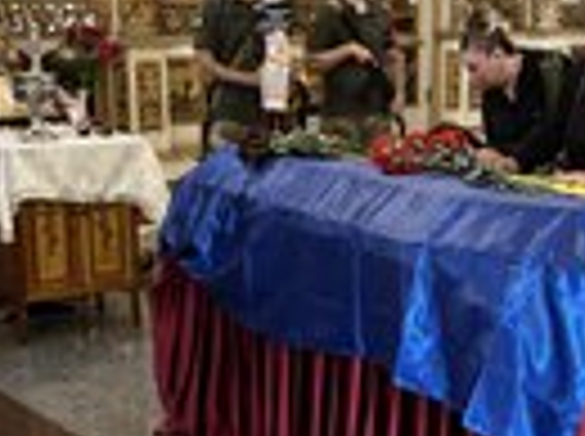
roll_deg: +0.5
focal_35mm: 74
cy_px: 283
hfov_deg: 26.3
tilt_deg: -12.7
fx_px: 1248
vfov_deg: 19.8
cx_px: 351
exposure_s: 1/50
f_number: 1.78
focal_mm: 6.76
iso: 640
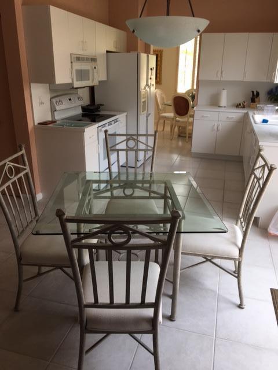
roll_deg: -1.5
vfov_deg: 61.7
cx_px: 139
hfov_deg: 48.2
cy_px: 185
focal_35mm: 29
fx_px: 311
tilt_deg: -20.6
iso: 25
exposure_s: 1/60
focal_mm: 4.15
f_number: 2.2
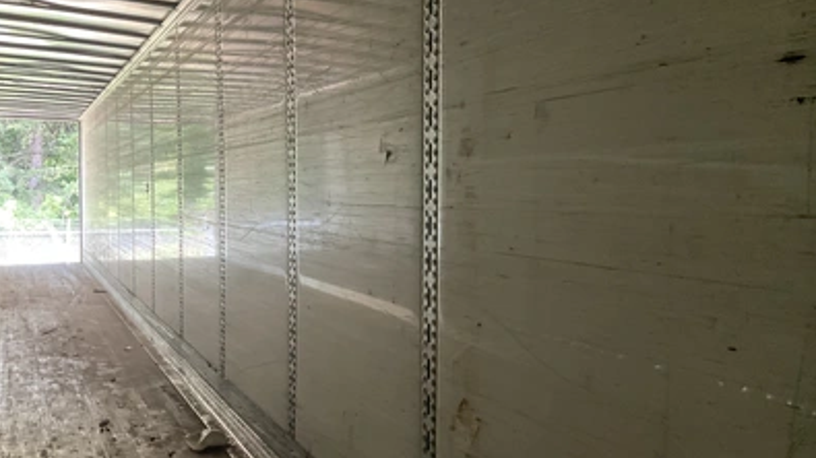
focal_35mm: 32
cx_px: 405
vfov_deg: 36.7
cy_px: 223
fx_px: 692
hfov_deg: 61.0
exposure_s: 1/60
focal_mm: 3
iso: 250
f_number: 1.8
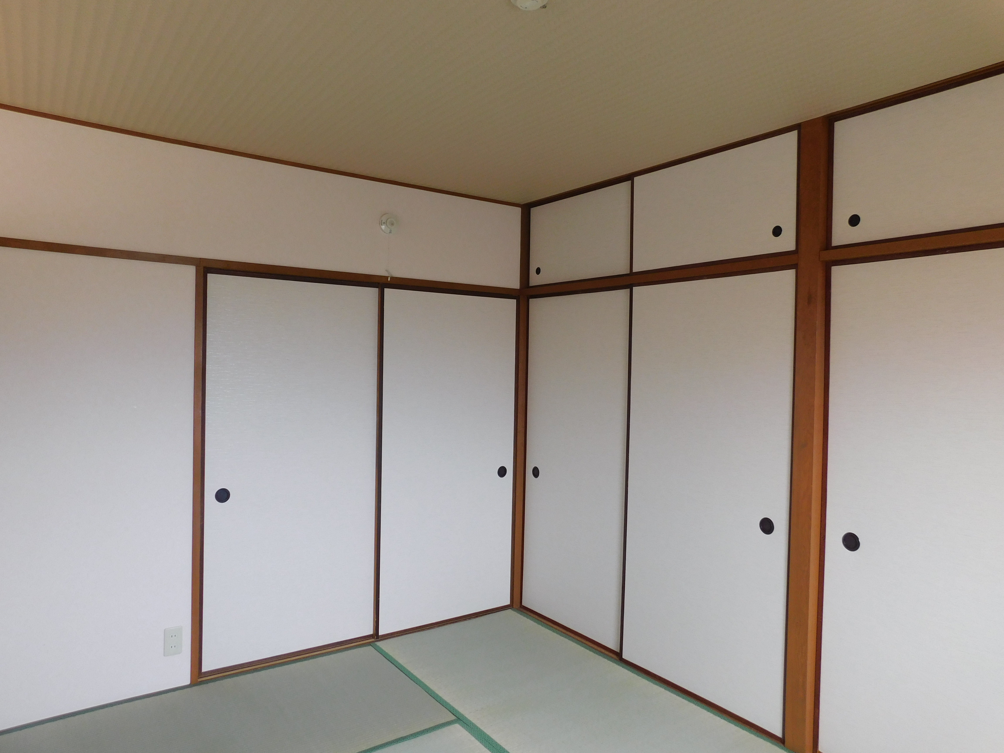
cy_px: 376
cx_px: 502
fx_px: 667
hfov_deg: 73.9
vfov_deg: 58.9
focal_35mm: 23
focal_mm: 4
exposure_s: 1/30
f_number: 3
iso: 125
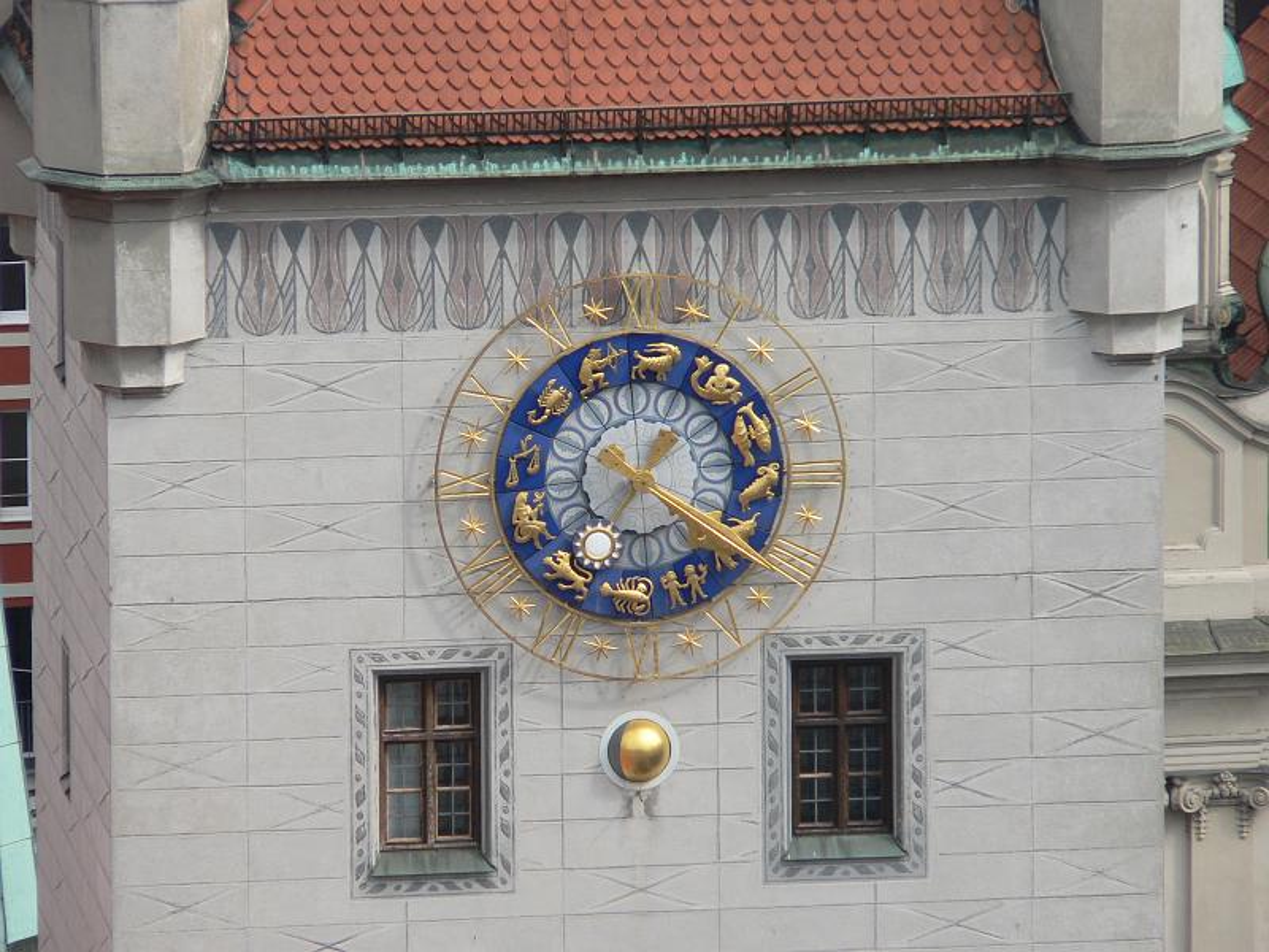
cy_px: 476
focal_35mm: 432
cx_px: 634
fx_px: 15837
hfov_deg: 4.6
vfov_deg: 3.4
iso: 80
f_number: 5
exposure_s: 1/320
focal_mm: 72
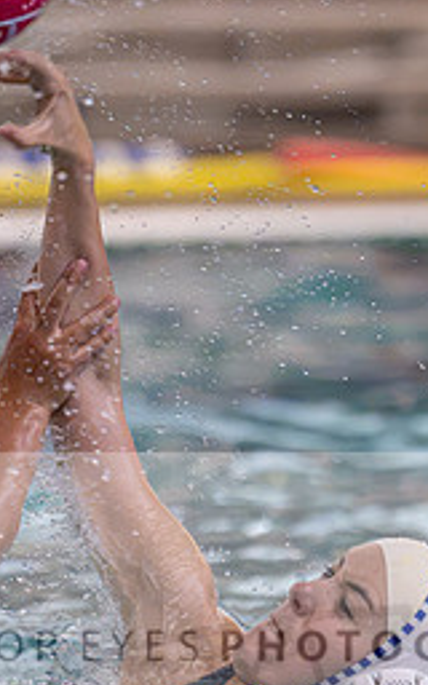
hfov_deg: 2.5
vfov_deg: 4.1
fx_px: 9630
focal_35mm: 516
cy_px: 386
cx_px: 239
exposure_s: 1/1000
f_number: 2.8
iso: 9000
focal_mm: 170
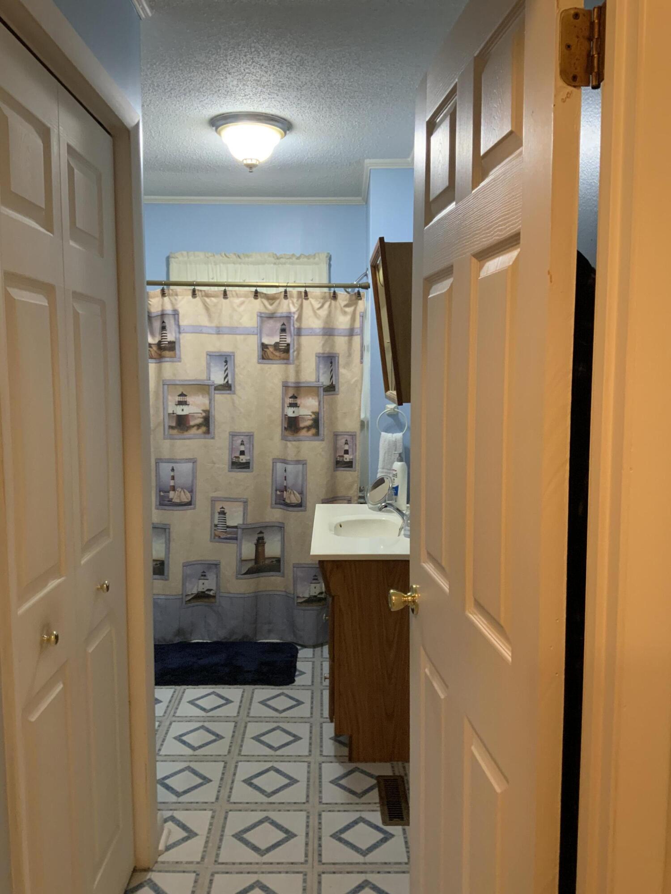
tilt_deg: -5.6
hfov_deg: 48.2
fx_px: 750
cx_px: 336
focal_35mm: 29
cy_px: 447
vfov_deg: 61.7
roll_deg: -0.5
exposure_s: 1/60
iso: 250
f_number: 1.8
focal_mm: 3
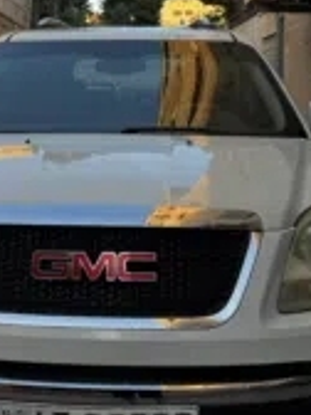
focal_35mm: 62
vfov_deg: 30.5
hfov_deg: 23.5
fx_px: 743
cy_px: 91
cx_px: 96
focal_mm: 5.7
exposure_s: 1/471
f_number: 1.5
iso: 50
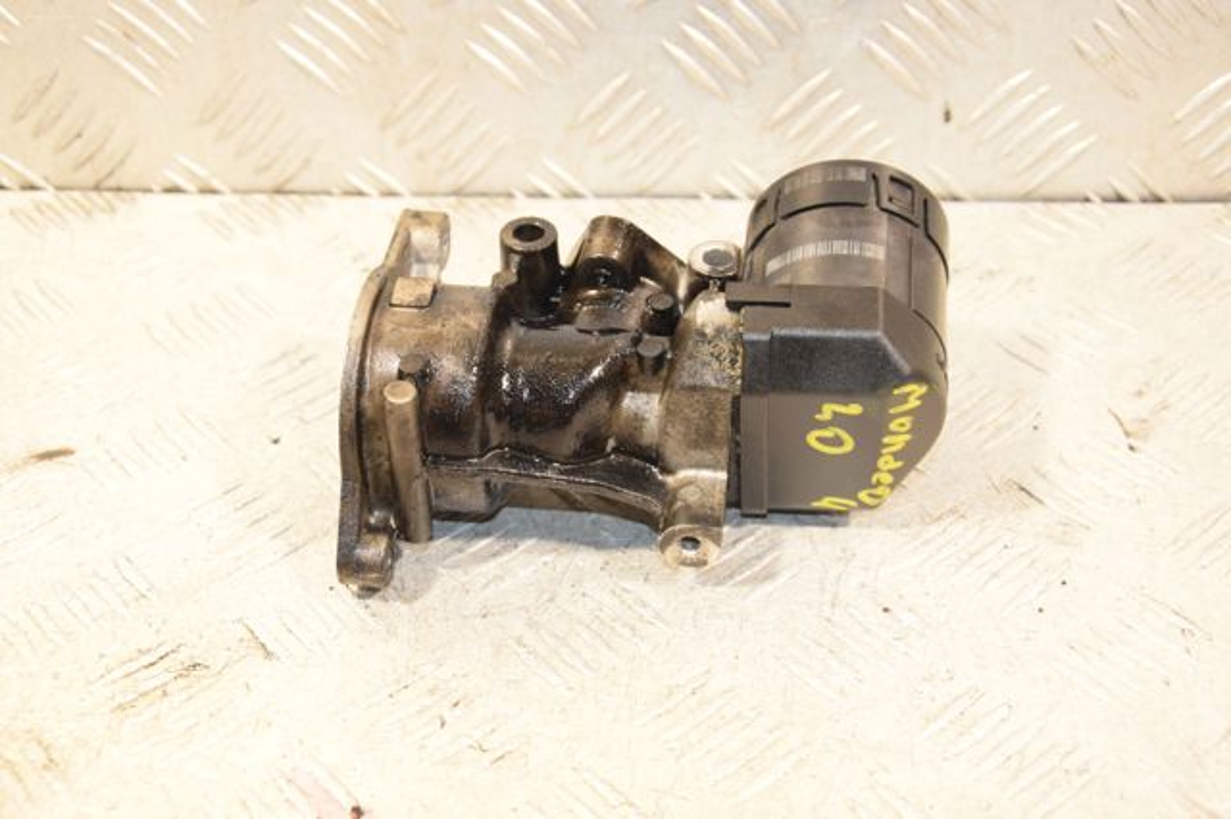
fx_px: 1794
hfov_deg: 37.9
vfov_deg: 25.7
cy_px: 410
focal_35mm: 52
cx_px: 616
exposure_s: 1/200
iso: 1600
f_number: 5.6
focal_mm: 35
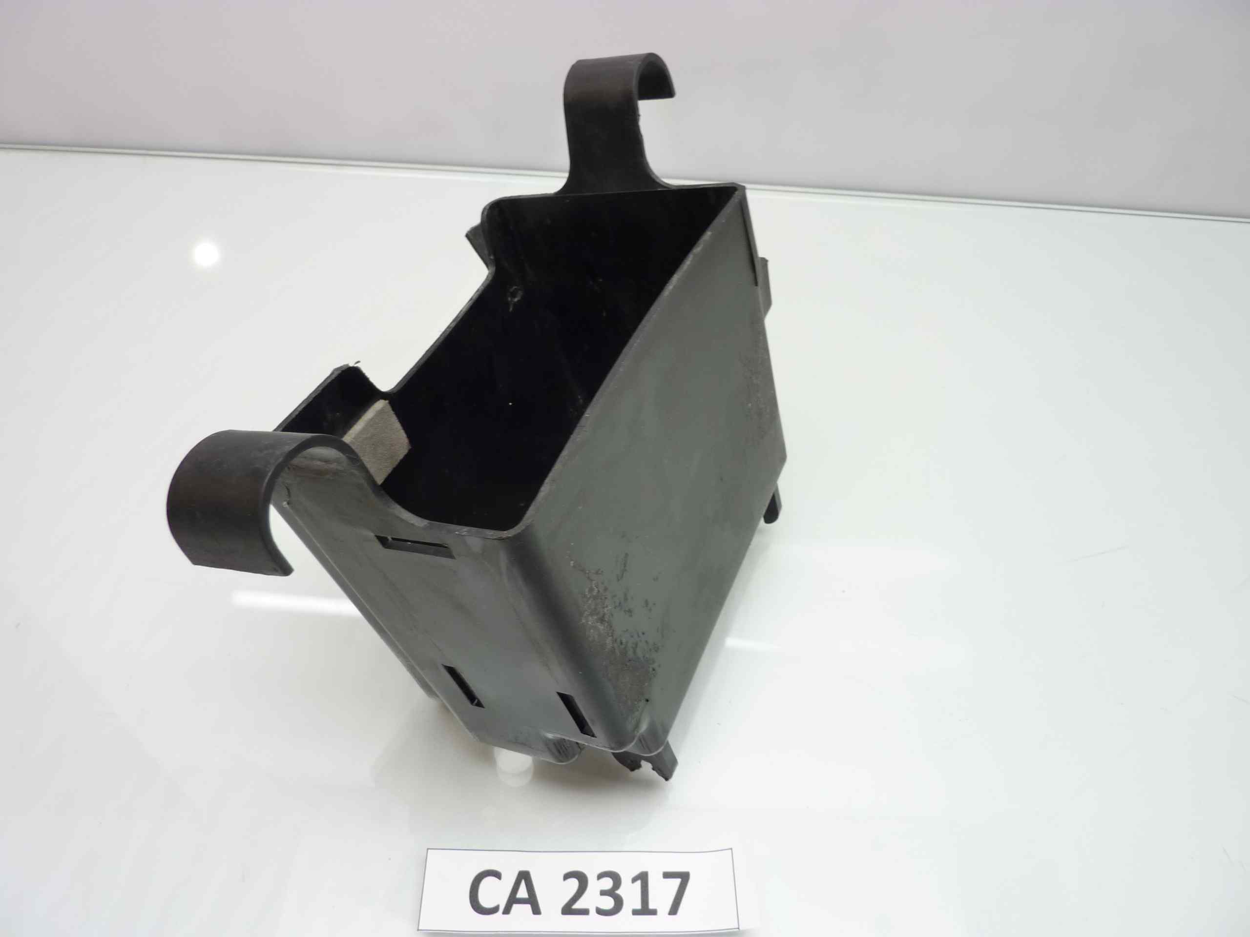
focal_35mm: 25
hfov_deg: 69.4
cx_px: 625
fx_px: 903
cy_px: 468
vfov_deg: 54.9
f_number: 3.3
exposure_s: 1/13
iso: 125
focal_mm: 4.1
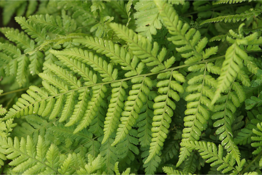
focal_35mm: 150
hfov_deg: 13.7
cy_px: 88
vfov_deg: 9.1
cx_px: 131
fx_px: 1092
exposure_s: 1/160
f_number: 3.5
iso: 250
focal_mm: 100
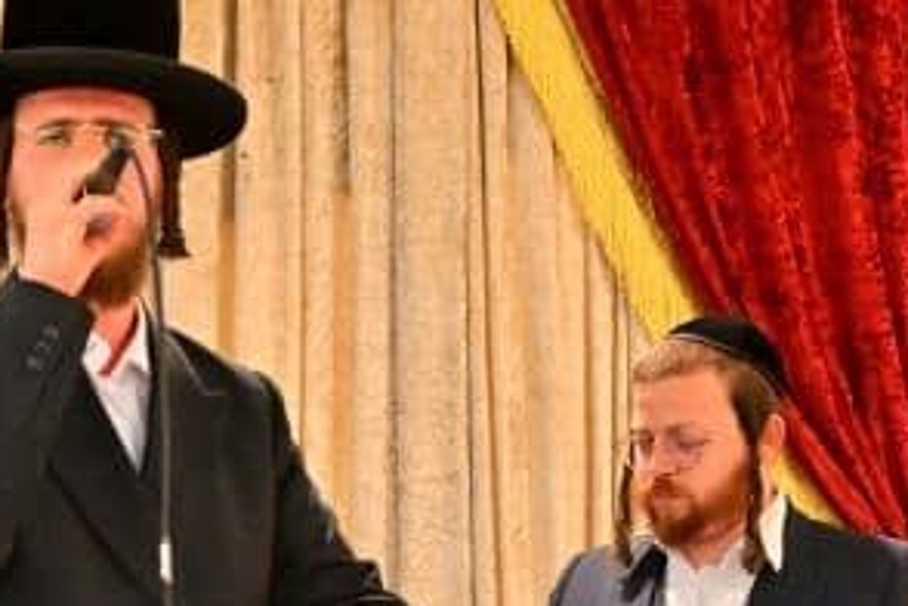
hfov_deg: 12.5
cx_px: -383
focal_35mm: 157
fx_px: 3960
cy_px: 611
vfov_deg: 8.7
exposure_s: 1/250
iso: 1250
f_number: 4
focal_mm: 45
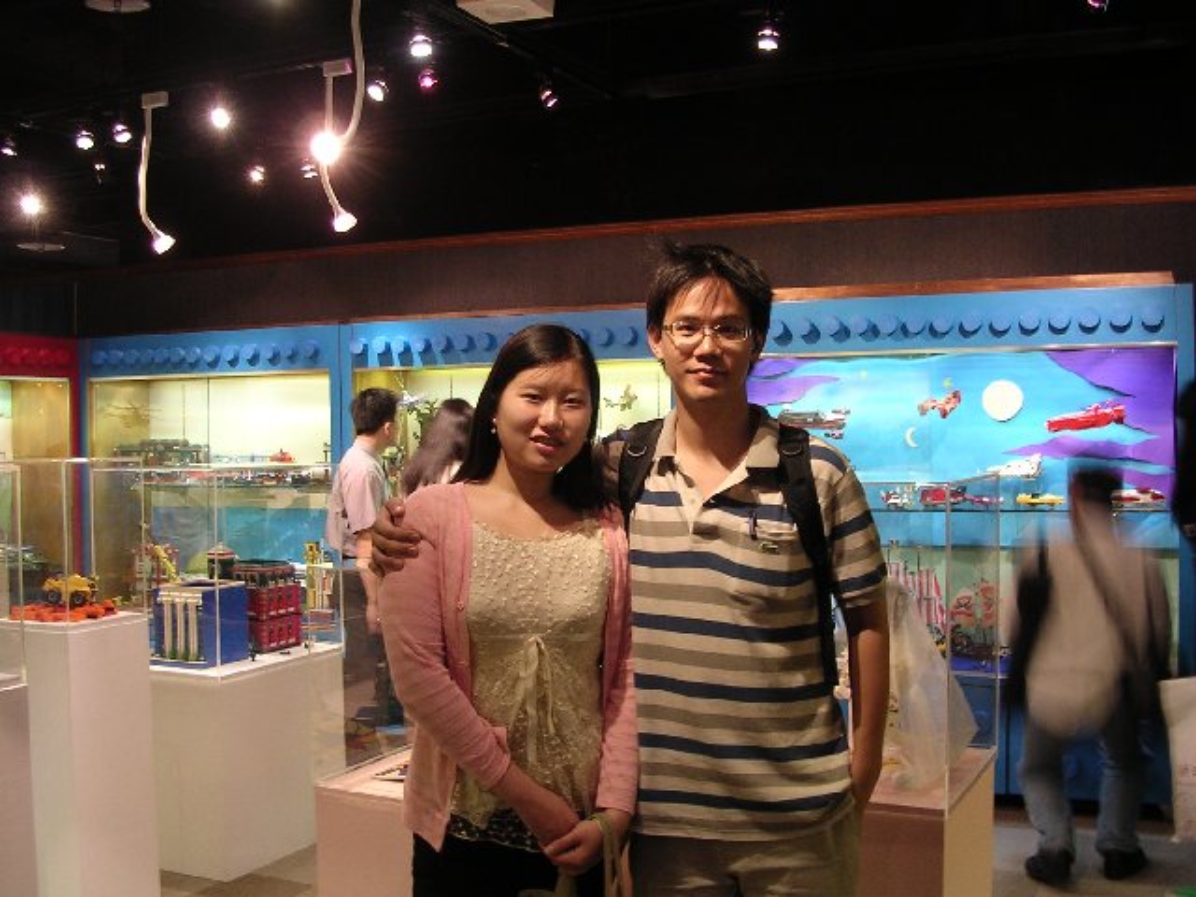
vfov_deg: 37.7
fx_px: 1313
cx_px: 598
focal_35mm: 38
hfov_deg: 49.0
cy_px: 448
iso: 100
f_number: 2.8
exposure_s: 1/7
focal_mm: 5.8
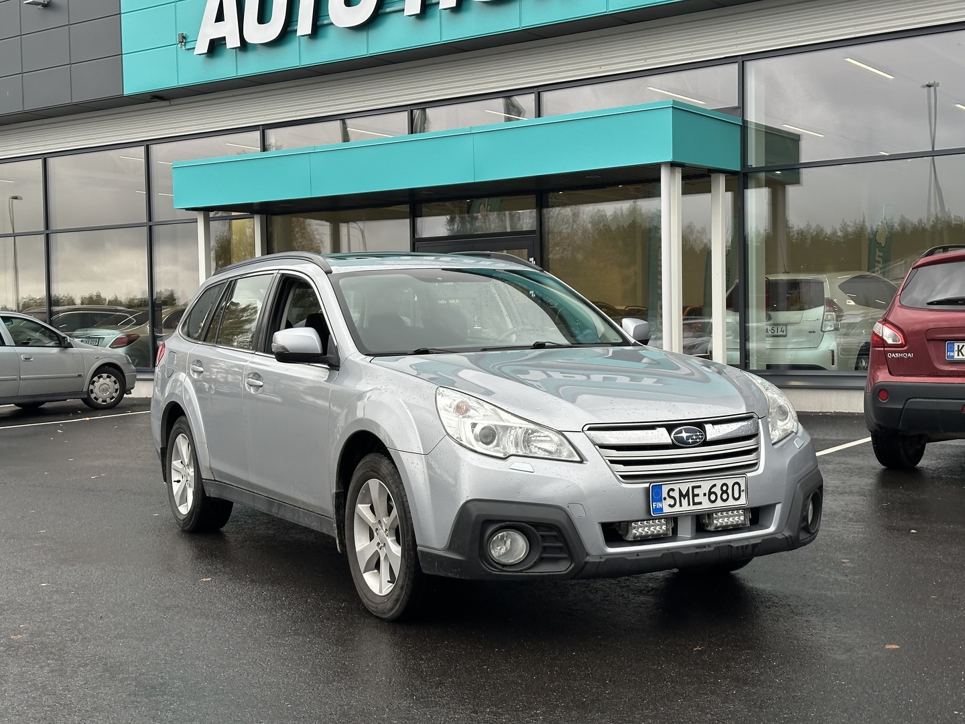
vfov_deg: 30.3
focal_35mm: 48
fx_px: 1338
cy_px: 362
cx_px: 482
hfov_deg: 39.7
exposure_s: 1/541
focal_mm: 6.86
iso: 64
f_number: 1.78
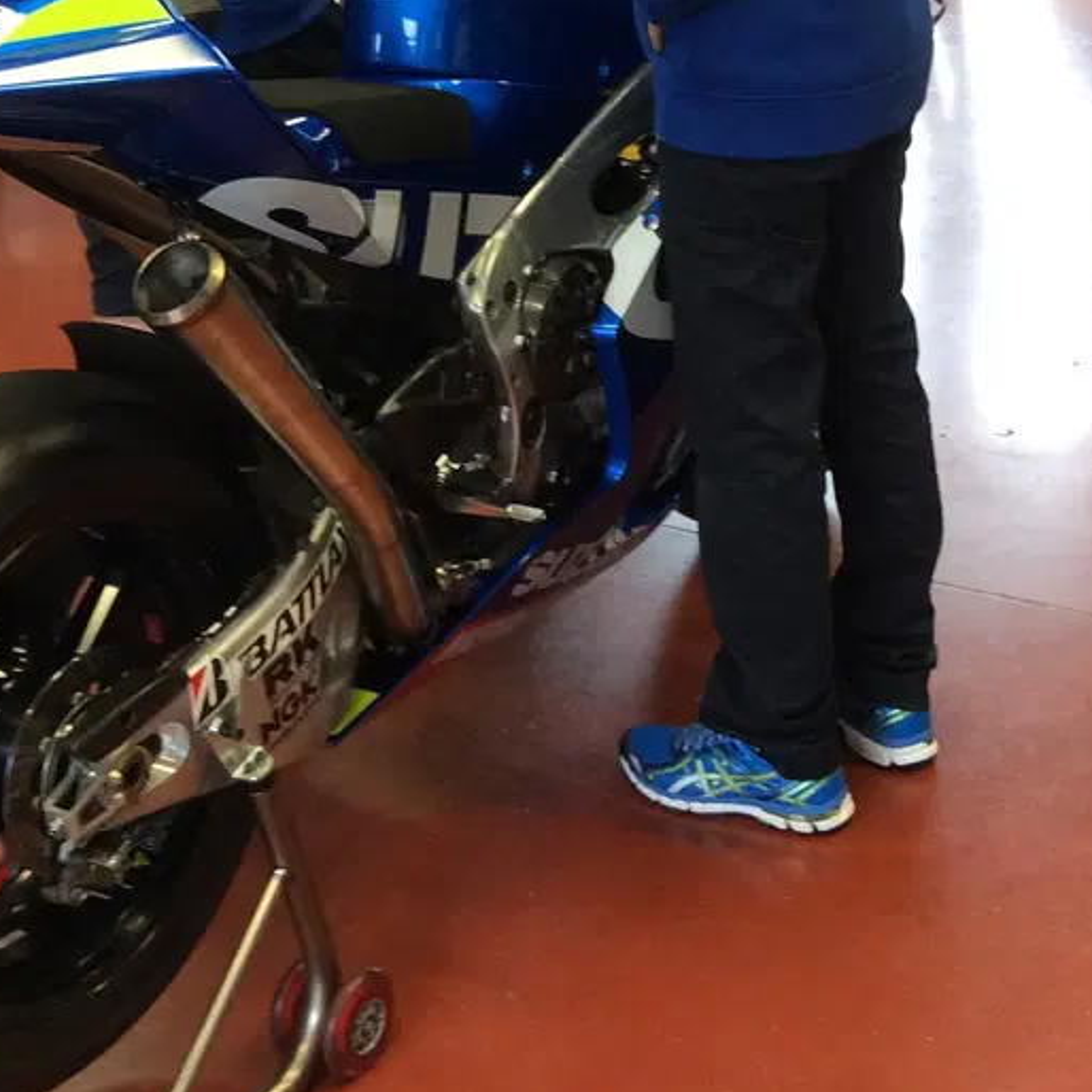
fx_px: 2427
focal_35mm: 68
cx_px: 562
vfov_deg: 24.8
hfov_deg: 25.4
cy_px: 151
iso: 80
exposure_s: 1/24
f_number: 2.4
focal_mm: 3.3
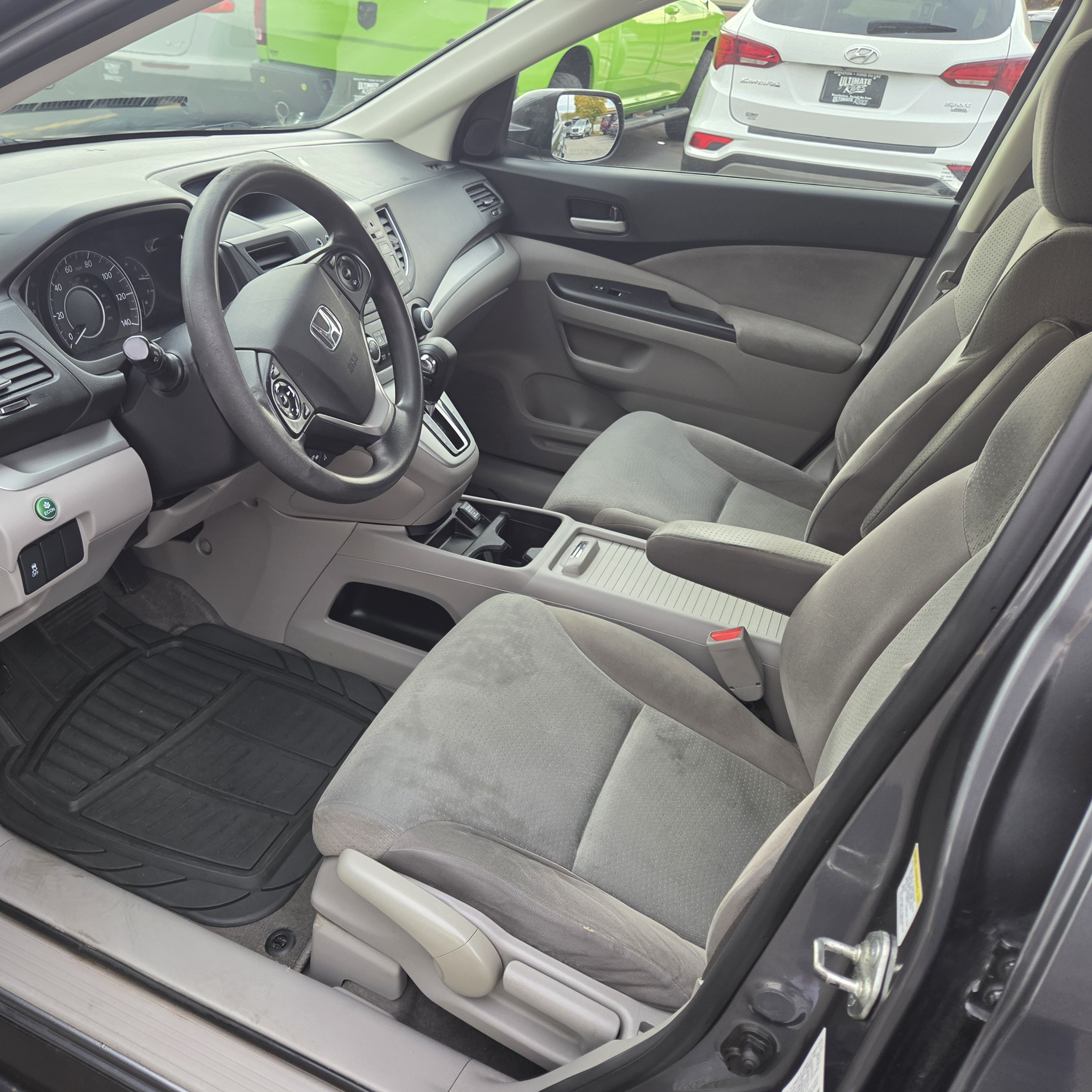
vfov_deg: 57.3
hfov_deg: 56.5
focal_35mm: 28
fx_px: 999
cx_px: 398
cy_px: 530
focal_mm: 5.4
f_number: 1.8
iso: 125
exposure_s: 1/180
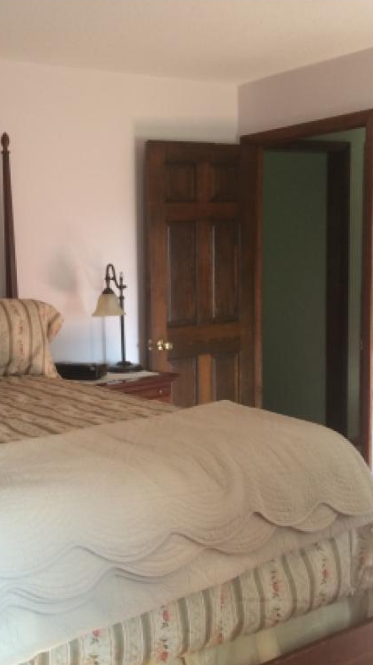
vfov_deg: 47.4
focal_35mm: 43
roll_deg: +4.0
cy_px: 330
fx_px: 757
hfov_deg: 26.7
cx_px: 37
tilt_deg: -6.1
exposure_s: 1/30
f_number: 2.2
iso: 50
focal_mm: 4.15
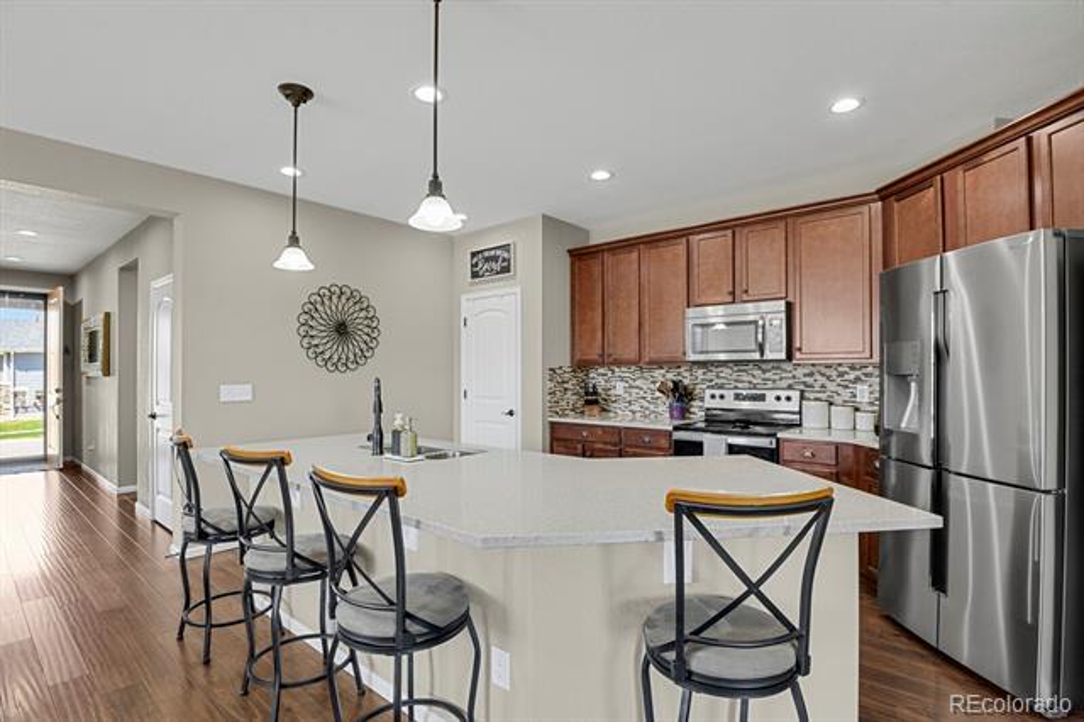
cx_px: 542
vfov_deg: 70.4
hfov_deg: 93.3
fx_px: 512
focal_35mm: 17
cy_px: 361
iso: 250
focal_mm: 17
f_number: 8
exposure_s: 1.6
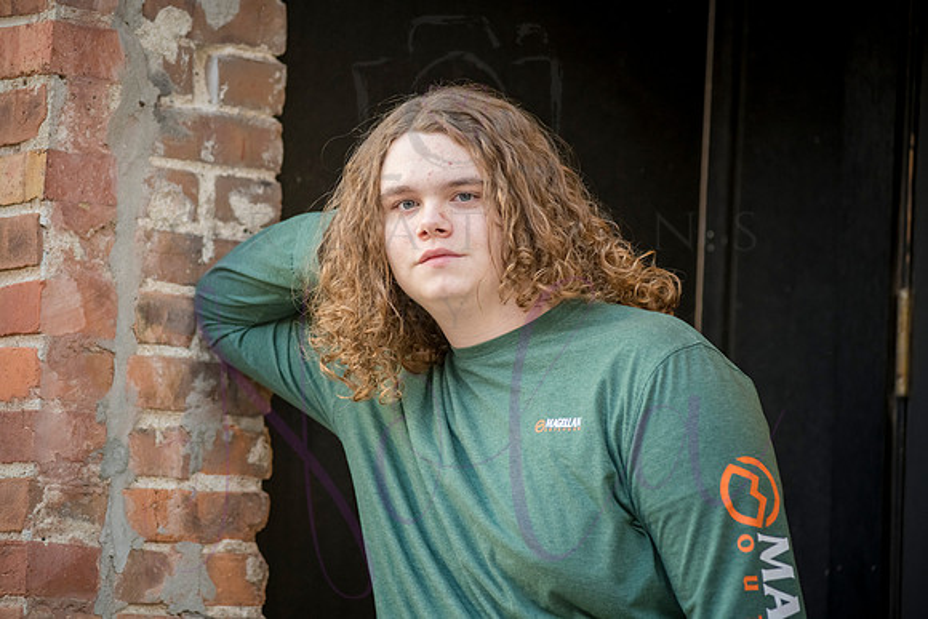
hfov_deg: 15.2
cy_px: 310
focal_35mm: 135
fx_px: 3481
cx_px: 464
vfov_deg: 10.2
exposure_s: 1/320
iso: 640
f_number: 3.5
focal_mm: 135
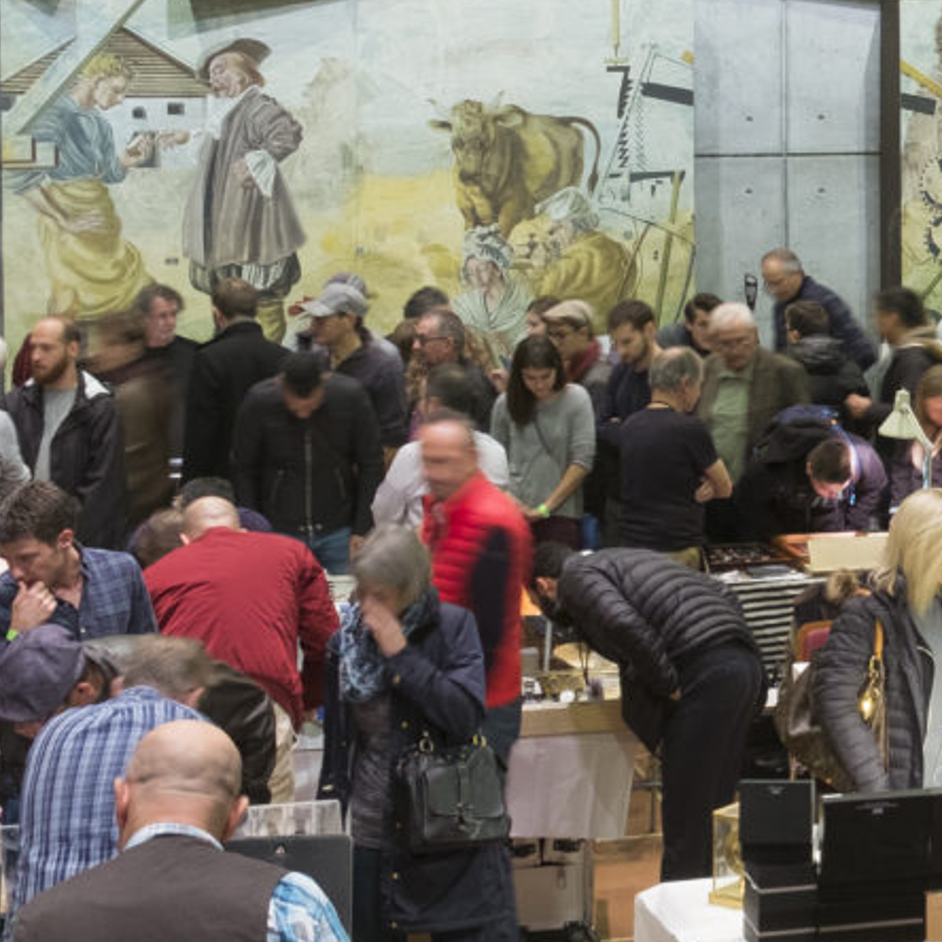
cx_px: 1245
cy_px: 327
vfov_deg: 18.4
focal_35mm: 94
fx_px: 2894
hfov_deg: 17.3
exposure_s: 1/3
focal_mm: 21.4
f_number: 8
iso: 800
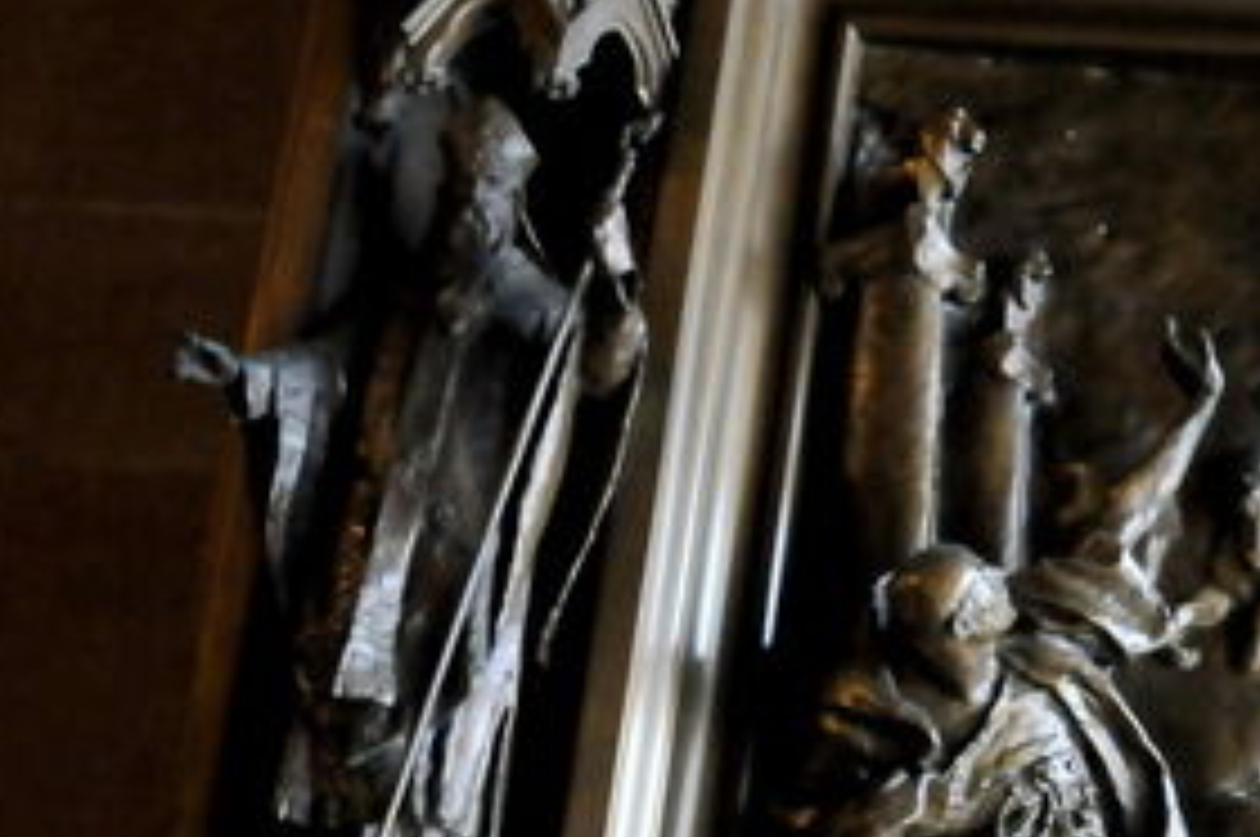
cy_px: 574
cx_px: 1634
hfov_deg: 18.0
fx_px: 3706
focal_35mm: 106
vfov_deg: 12.9
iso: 1600
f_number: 8
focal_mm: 22
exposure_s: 1/13
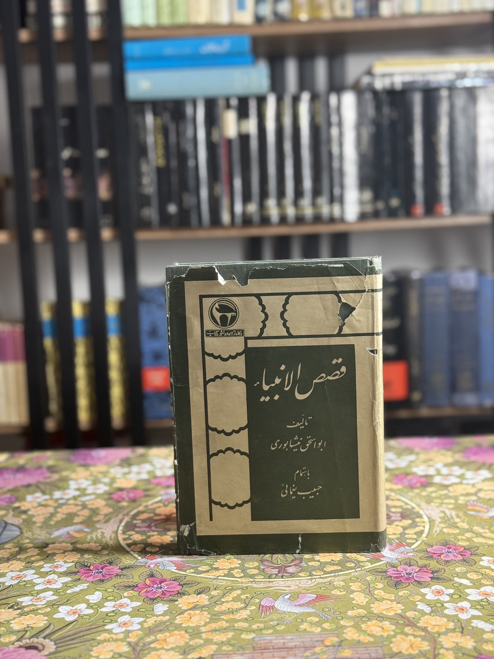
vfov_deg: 39.7
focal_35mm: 48
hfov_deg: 30.3
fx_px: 913
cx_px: 247
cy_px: 330
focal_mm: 6.76
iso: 100
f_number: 1.78
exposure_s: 1/50
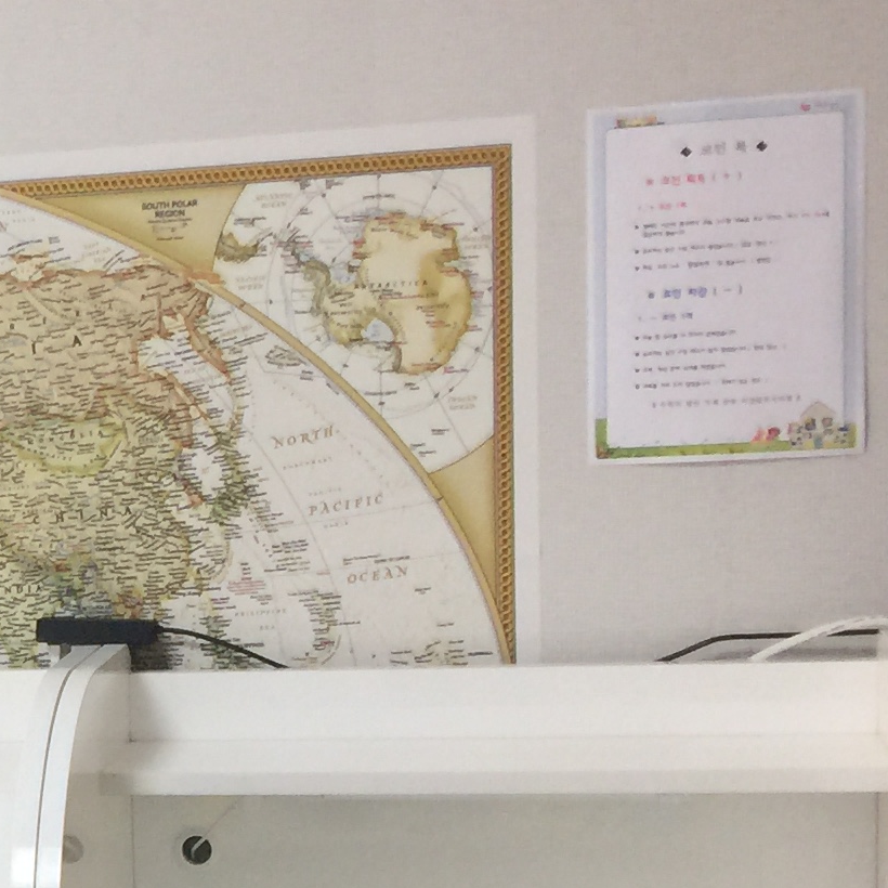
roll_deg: +1.7
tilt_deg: -9.2
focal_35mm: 102
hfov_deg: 15.5
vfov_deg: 16.9
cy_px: 771
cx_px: -498
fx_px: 2960
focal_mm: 4.15
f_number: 2.2
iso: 40
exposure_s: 1/40
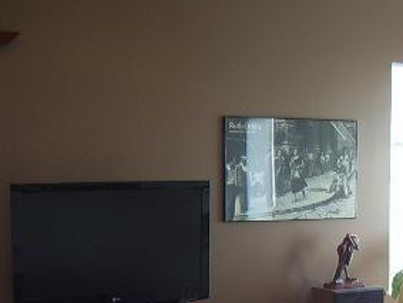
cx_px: 389
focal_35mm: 70
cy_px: 300
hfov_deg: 26.5
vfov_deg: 20.4
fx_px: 816
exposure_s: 1/30
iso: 100
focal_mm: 8.13
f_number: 2.7
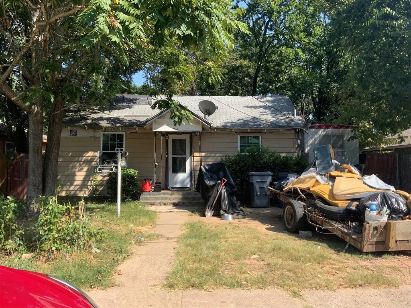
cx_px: 206
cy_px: 154
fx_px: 344
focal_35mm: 29
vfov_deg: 48.2
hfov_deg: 61.7
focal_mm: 3
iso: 16
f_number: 1.8
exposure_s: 1/781
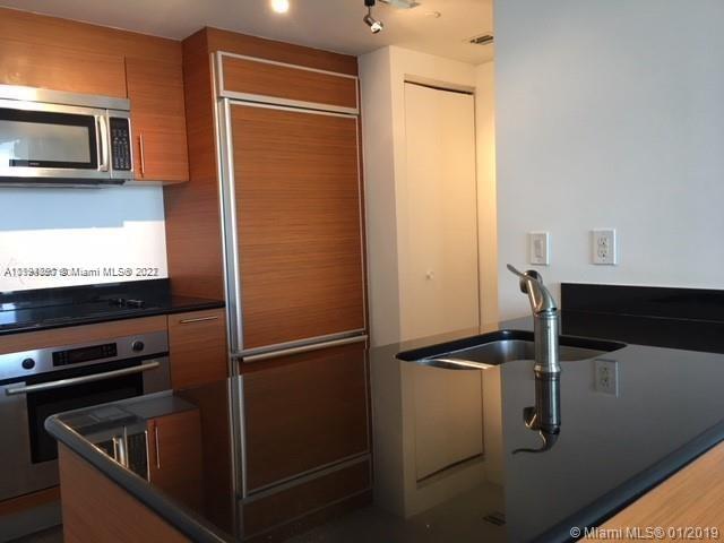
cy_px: 272
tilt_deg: -1.7
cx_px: 362
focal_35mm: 29
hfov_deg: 61.7
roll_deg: +1.3
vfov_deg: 48.2
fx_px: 607
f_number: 2.2
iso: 32
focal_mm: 4.15
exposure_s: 1/15
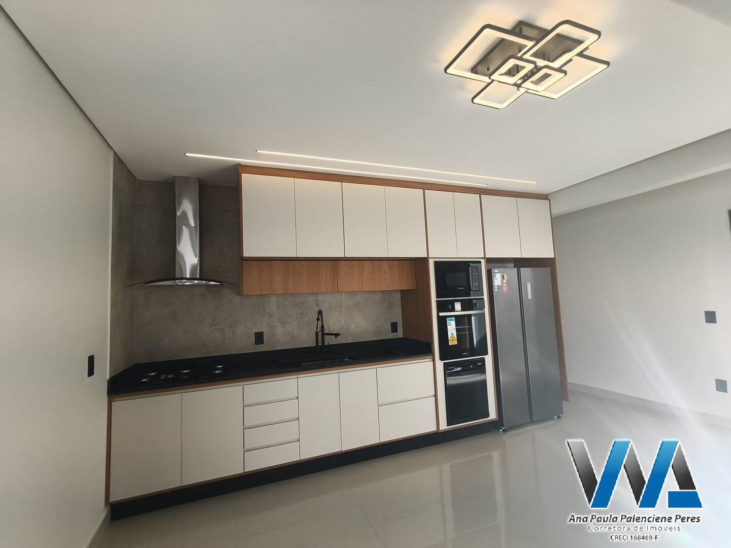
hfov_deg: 98.2
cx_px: 366
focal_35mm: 15
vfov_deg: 81.7
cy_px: 274
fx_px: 317
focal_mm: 1.67
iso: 50
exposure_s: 1/240
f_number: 2.2
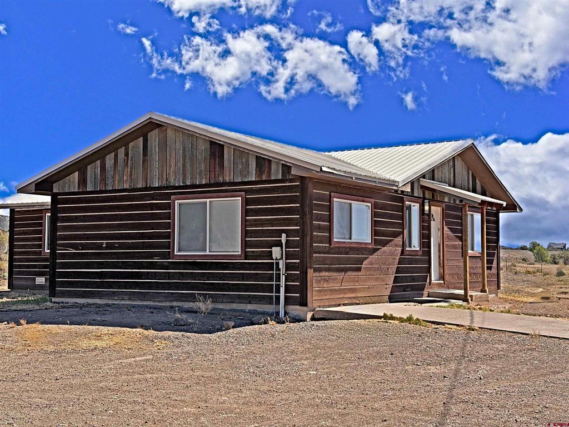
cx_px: 284
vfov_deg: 30.3
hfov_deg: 39.7
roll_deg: +0.2
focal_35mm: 48
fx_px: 789
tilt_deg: +3.5
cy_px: 214
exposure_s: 1/4098
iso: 64
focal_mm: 6.76
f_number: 1.78
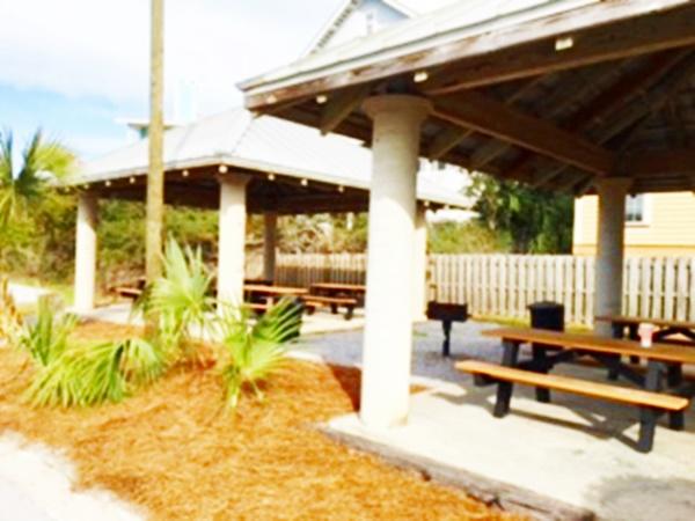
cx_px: 348
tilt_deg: -1.3
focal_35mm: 29
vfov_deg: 48.2
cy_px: 260
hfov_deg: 61.7
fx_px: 582
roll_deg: -1.5
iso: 25
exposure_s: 1/1282
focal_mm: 4.15
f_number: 2.2
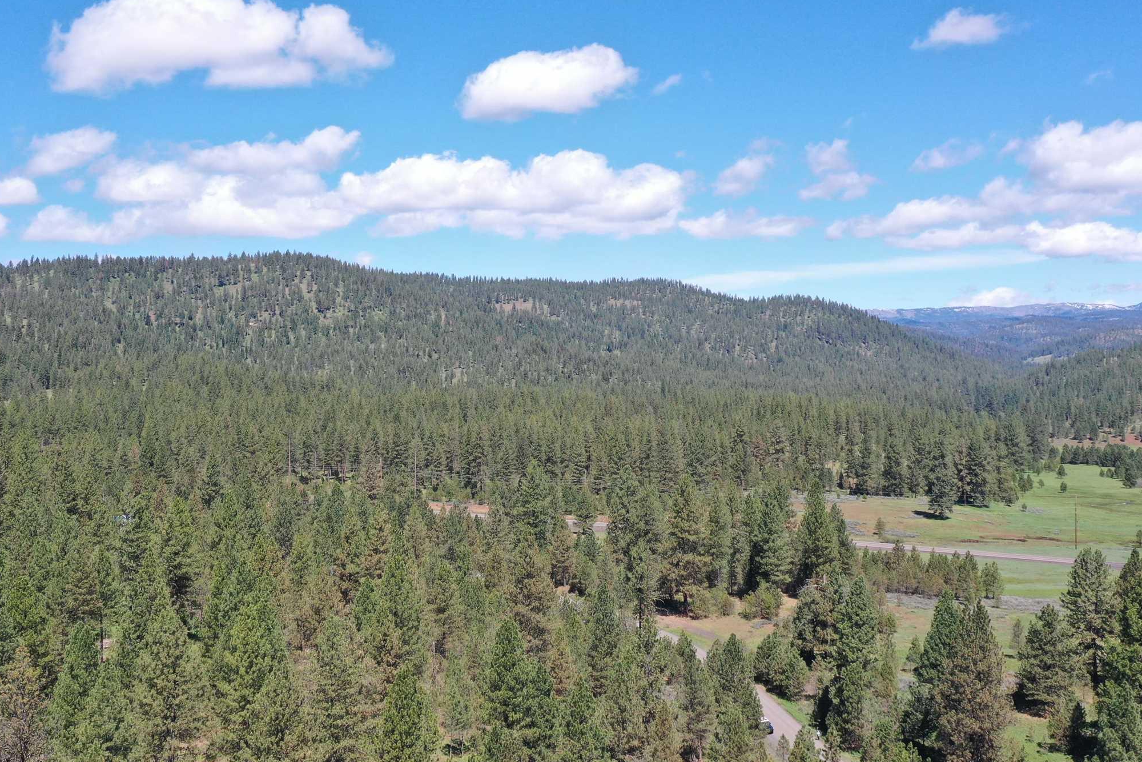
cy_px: 379
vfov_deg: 31.2
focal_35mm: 43
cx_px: 495
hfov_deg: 45.3
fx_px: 1364
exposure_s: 1/320
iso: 100
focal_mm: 10.26
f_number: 5.6
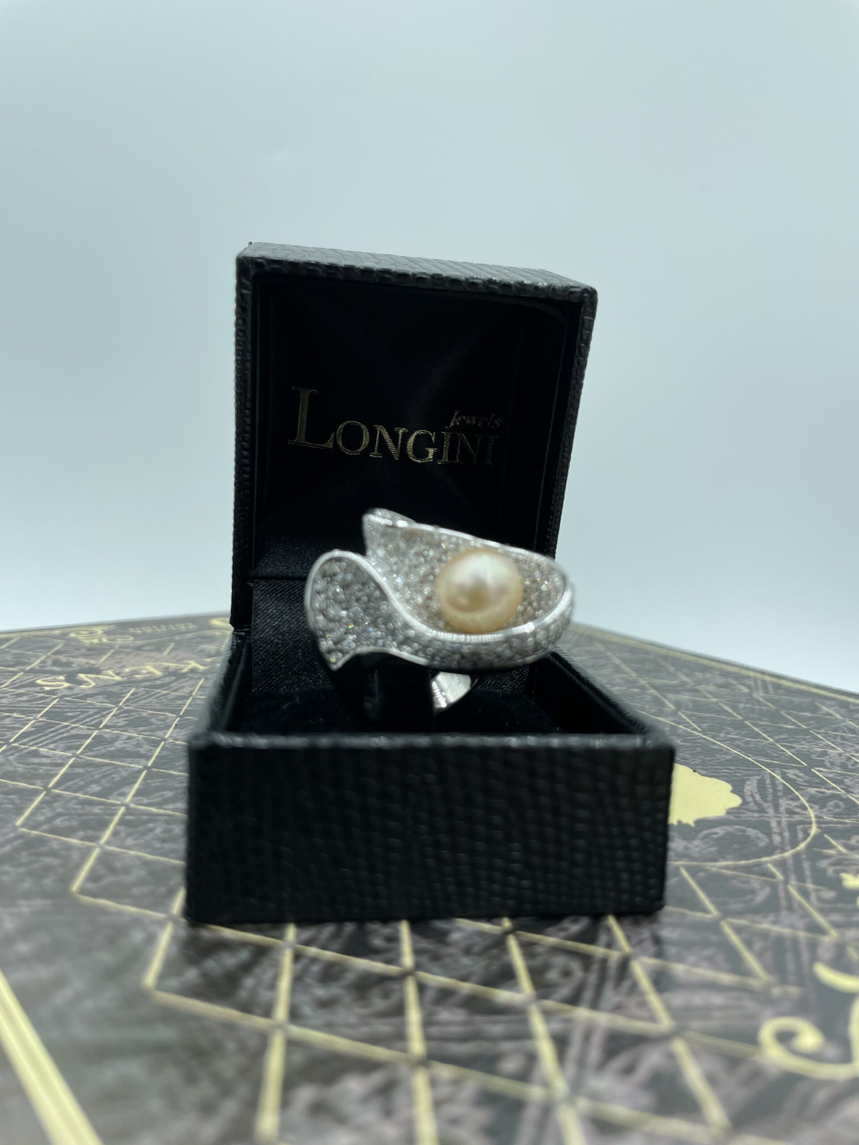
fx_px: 860
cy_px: 572
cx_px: 430
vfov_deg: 67.3
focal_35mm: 26
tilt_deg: -8.0
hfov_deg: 53.1
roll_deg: -3.5
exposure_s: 1/651
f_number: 1.6
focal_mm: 4.2
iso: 32
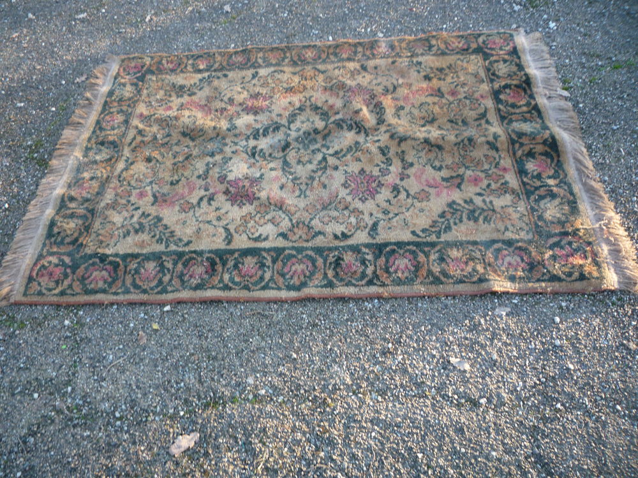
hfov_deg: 60.0
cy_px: 239
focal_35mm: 30
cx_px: 319
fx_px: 553
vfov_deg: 46.8
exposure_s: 1/50
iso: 100
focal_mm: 5.2
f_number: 3.3
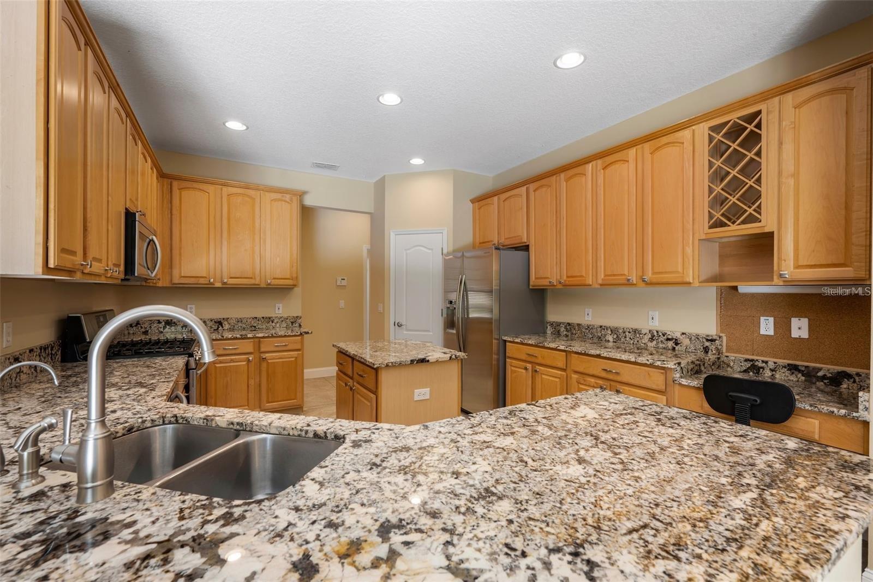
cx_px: 436
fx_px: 364
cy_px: 291
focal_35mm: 15
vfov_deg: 77.3
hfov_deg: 100.4
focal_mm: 15
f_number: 8
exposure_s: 1/1.67
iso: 100
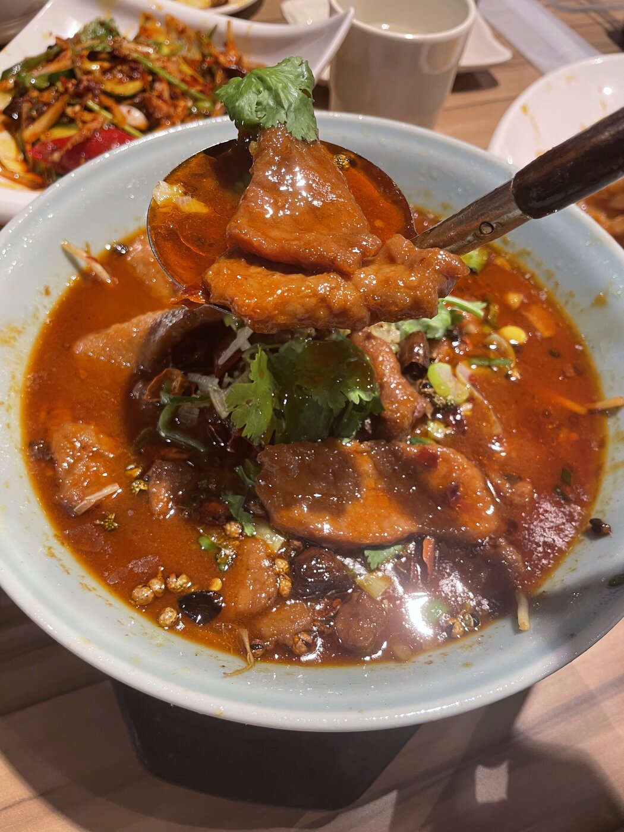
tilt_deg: -57.7
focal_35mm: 26
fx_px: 625
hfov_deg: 53.1
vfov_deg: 67.3
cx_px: 312
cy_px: 416
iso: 100
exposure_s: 1/50
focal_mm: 4.2
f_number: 1.6
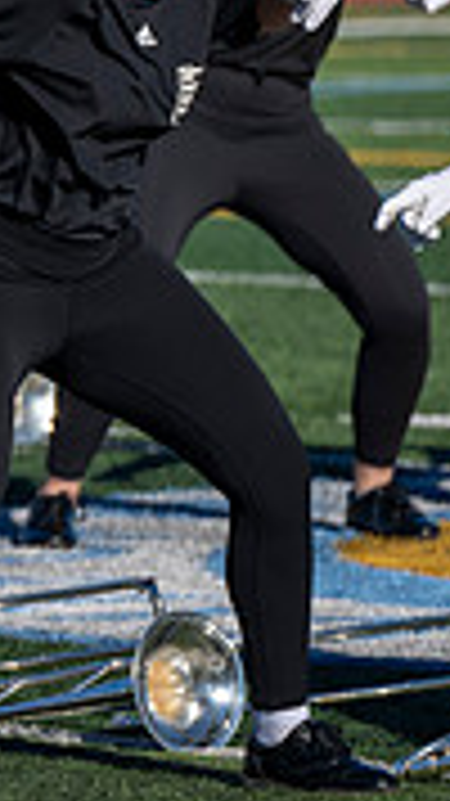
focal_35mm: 681
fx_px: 14460
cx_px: -734
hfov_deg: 1.8
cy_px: 56
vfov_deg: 3.2
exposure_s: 1/2000
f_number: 5
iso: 200
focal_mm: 200
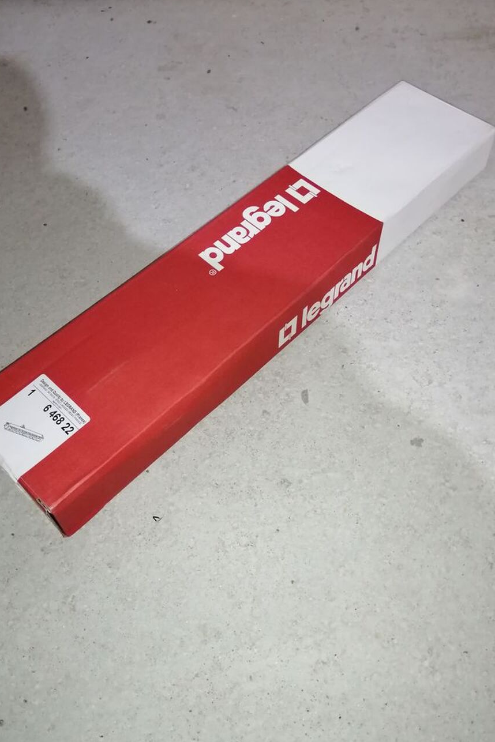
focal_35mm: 28
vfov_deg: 65.5
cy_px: 372
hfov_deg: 46.4
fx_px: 577
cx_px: 230
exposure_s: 1/33.3
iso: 320
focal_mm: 3.64
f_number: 1.8
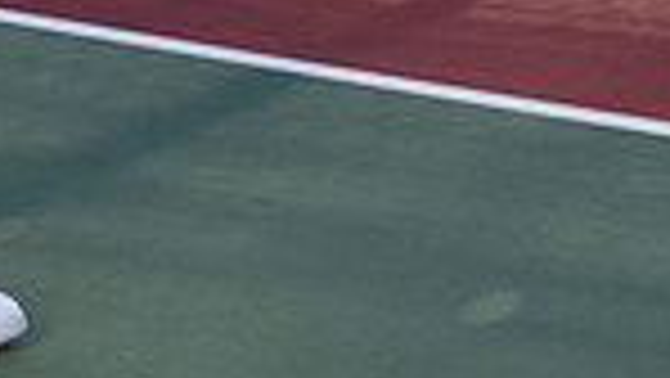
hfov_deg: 11.3
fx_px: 3164
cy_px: -441
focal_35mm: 178
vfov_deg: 6.6
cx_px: -488
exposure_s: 1/160
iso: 160
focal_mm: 35
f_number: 5.6
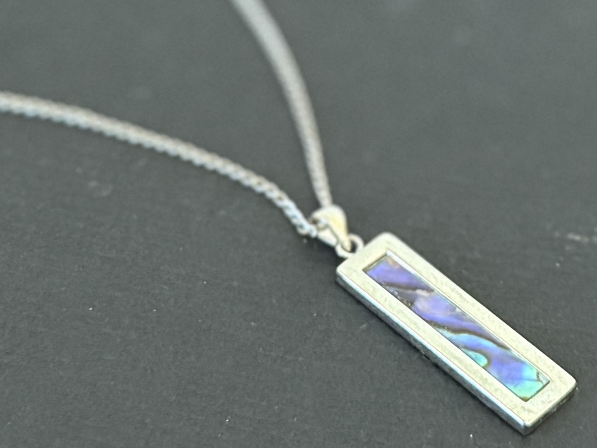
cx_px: 349
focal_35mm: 39
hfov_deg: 47.7
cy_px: 165
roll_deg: -3.6
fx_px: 673
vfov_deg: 36.6
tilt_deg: -34.7
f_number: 1.78
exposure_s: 1/40
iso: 1000
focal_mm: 6.76
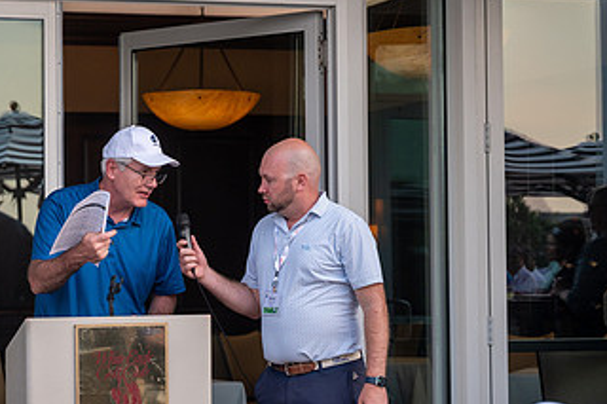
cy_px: 239
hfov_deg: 16.1
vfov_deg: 10.8
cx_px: 175
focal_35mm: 127
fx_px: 2140
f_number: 4
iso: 500
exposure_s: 1/640
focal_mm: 70
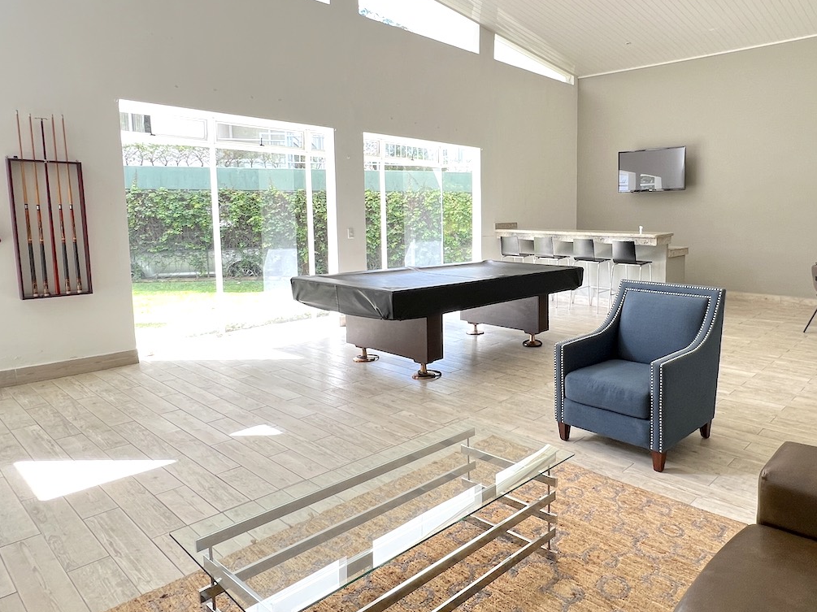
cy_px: 274
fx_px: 519
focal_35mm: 22
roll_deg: +0.5
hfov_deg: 74.4
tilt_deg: -5.8
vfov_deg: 60.9
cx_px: 533
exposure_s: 1/99
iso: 64
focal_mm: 1.57
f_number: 1.8
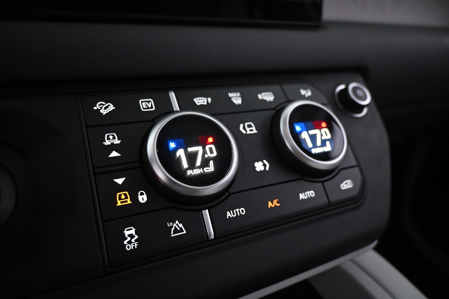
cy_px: 150
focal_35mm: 26
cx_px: 224
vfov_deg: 50.4
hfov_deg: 70.4
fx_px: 318
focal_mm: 17
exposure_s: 1/60
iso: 4000
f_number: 3.5
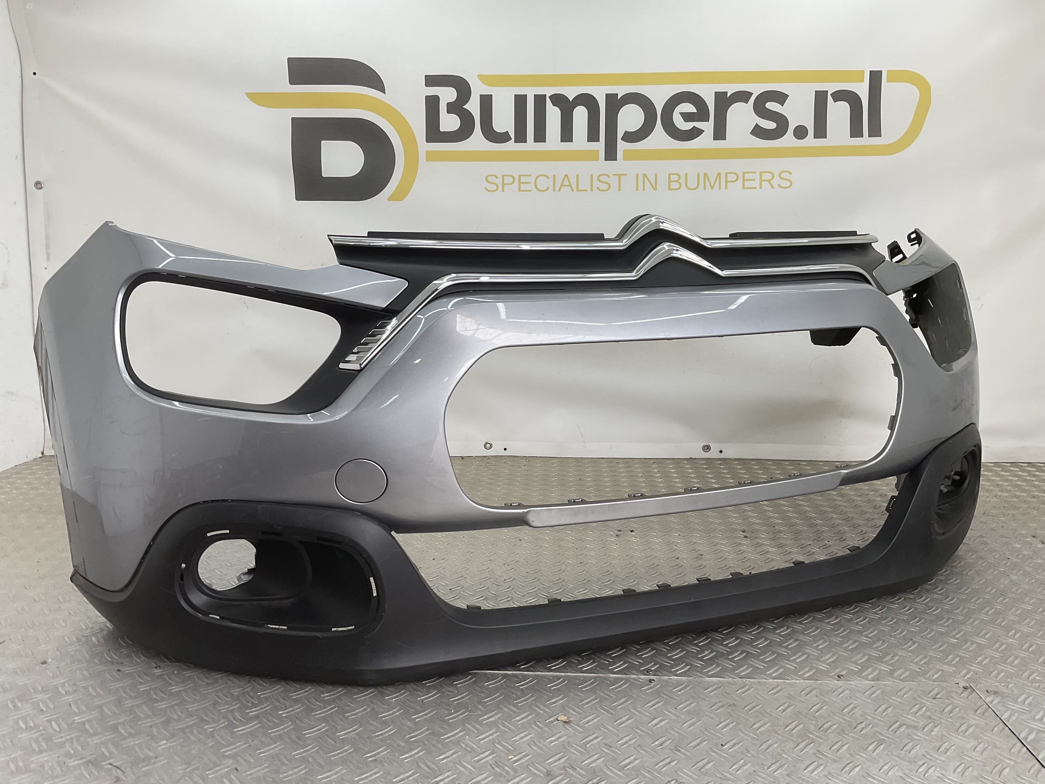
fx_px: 875
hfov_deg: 61.7
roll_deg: -1.5
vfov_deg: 48.2
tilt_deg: -11.1
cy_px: 392
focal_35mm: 29
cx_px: 522
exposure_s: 1/123
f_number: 1.8
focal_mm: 3
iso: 16
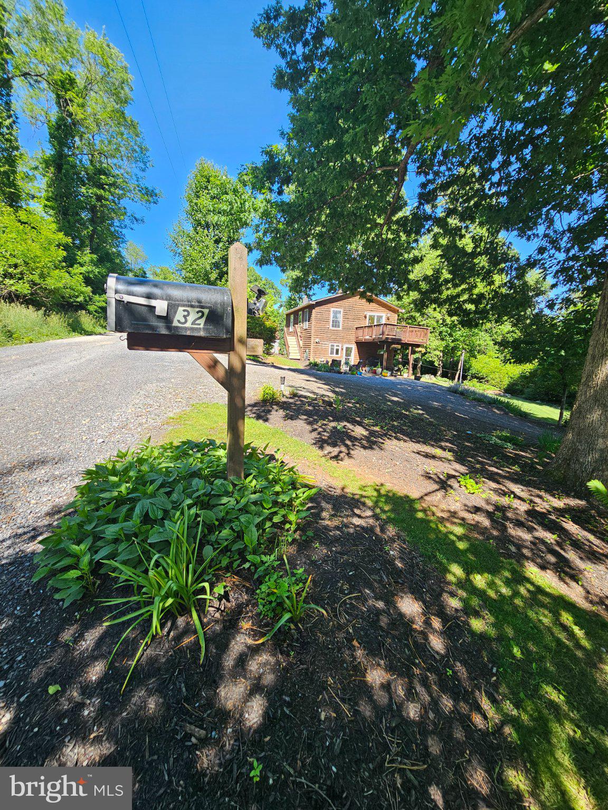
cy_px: 405
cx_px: 304
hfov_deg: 89.9
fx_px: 304
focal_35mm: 13
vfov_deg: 106.2
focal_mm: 2.2
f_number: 2.2
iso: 50
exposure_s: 1/372
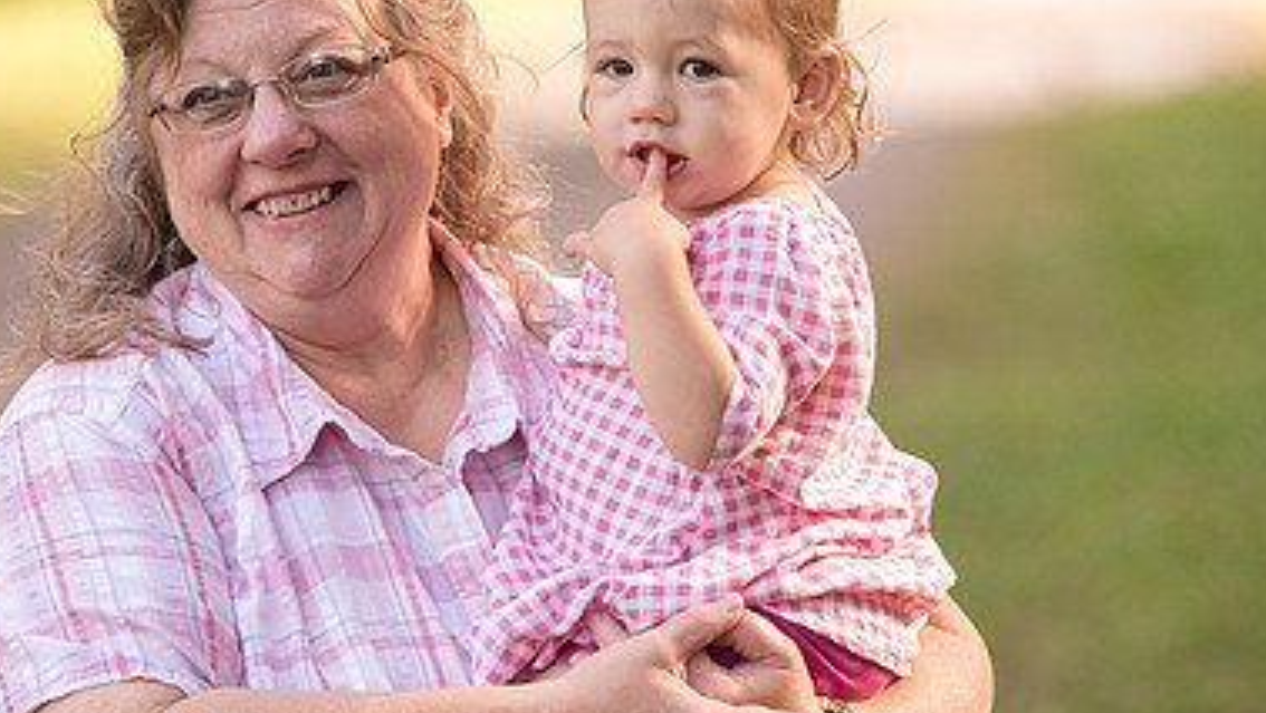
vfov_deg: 4.5
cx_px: 764
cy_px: 316
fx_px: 9168
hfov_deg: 7.9
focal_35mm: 273
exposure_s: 1/500
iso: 400
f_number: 3.5
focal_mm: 170
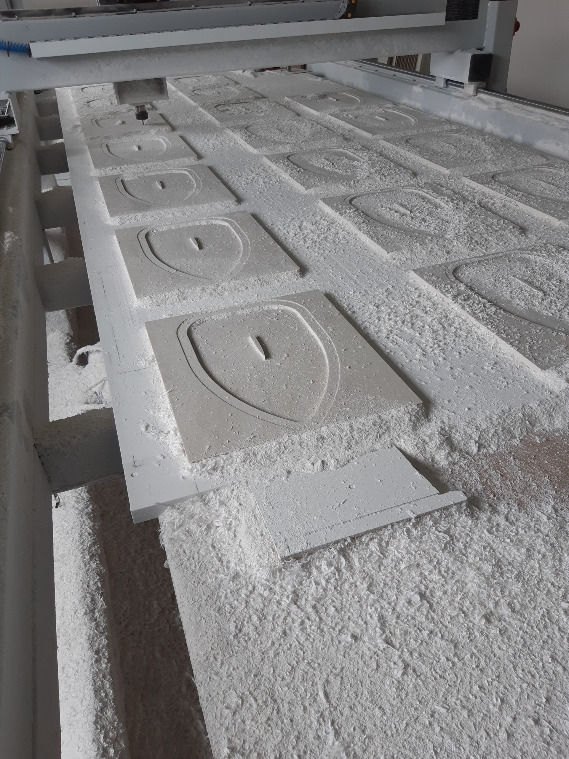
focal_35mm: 26
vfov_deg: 67.3
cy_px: 380
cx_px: 284
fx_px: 570
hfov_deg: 53.1
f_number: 1.7
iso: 64
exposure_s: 1/120
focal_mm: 3.92
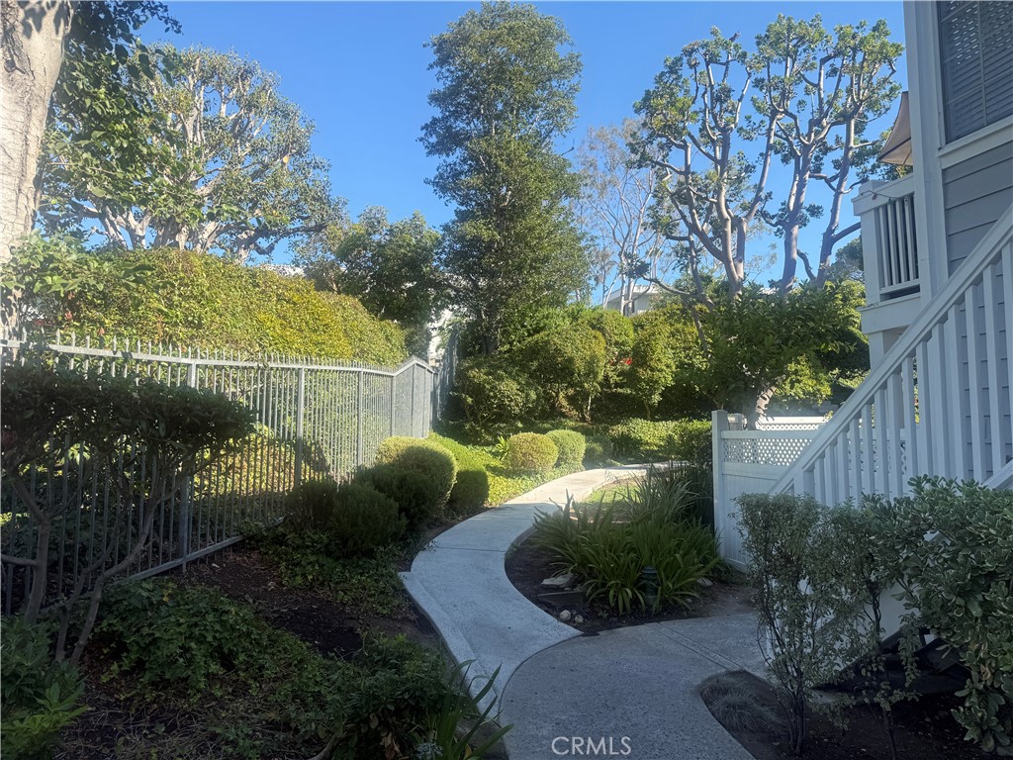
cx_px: 506
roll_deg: +0.0
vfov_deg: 56.8
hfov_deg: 71.6
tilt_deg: +4.5
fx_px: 702
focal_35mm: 24
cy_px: 380
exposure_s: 1/1618
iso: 80
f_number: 1.78
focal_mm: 6.76
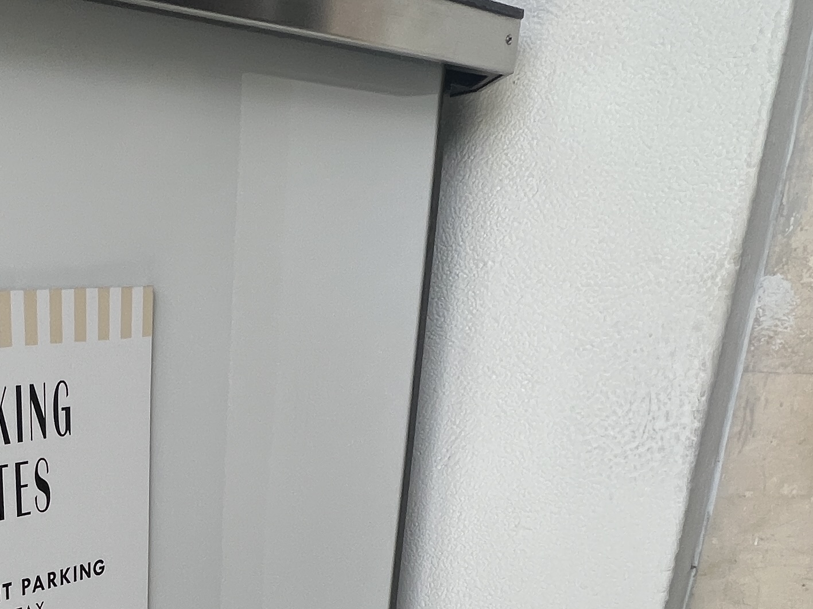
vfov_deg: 34.2
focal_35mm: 37
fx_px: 869
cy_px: 647
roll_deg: +1.8
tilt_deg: -20.6
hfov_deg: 43.4
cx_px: 9
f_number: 1.8
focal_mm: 1.57
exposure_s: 1/550
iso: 32
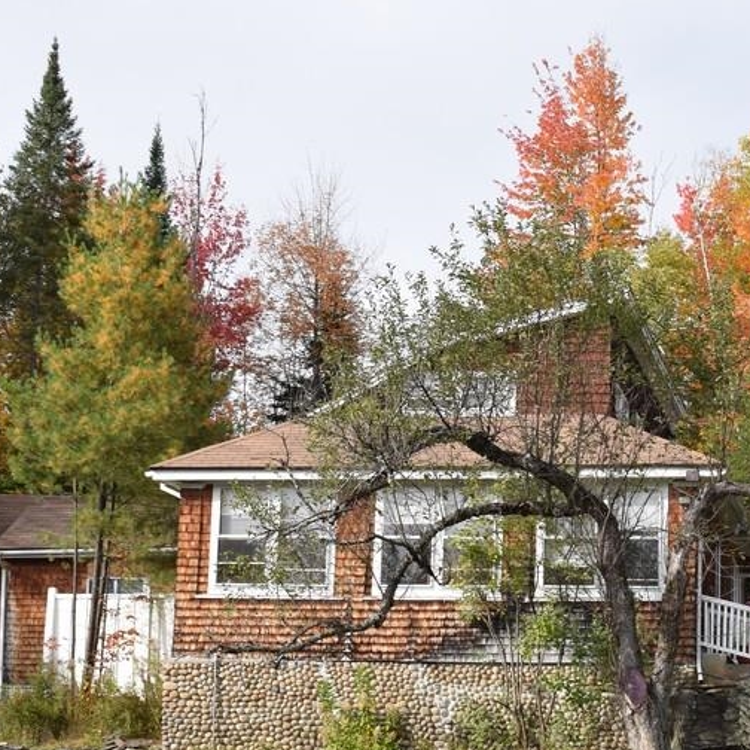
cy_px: 484
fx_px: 2304
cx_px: 543
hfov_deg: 18.4
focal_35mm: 94
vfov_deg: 18.4
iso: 100
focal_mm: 31
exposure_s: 1/160
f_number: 6.3
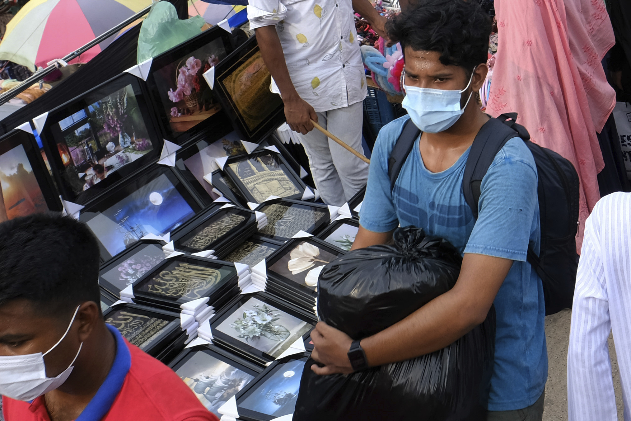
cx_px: 615
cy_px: -84
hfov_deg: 27.0
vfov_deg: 18.2
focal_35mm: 71
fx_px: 1244
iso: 400
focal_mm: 16
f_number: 7.1
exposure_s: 1/280
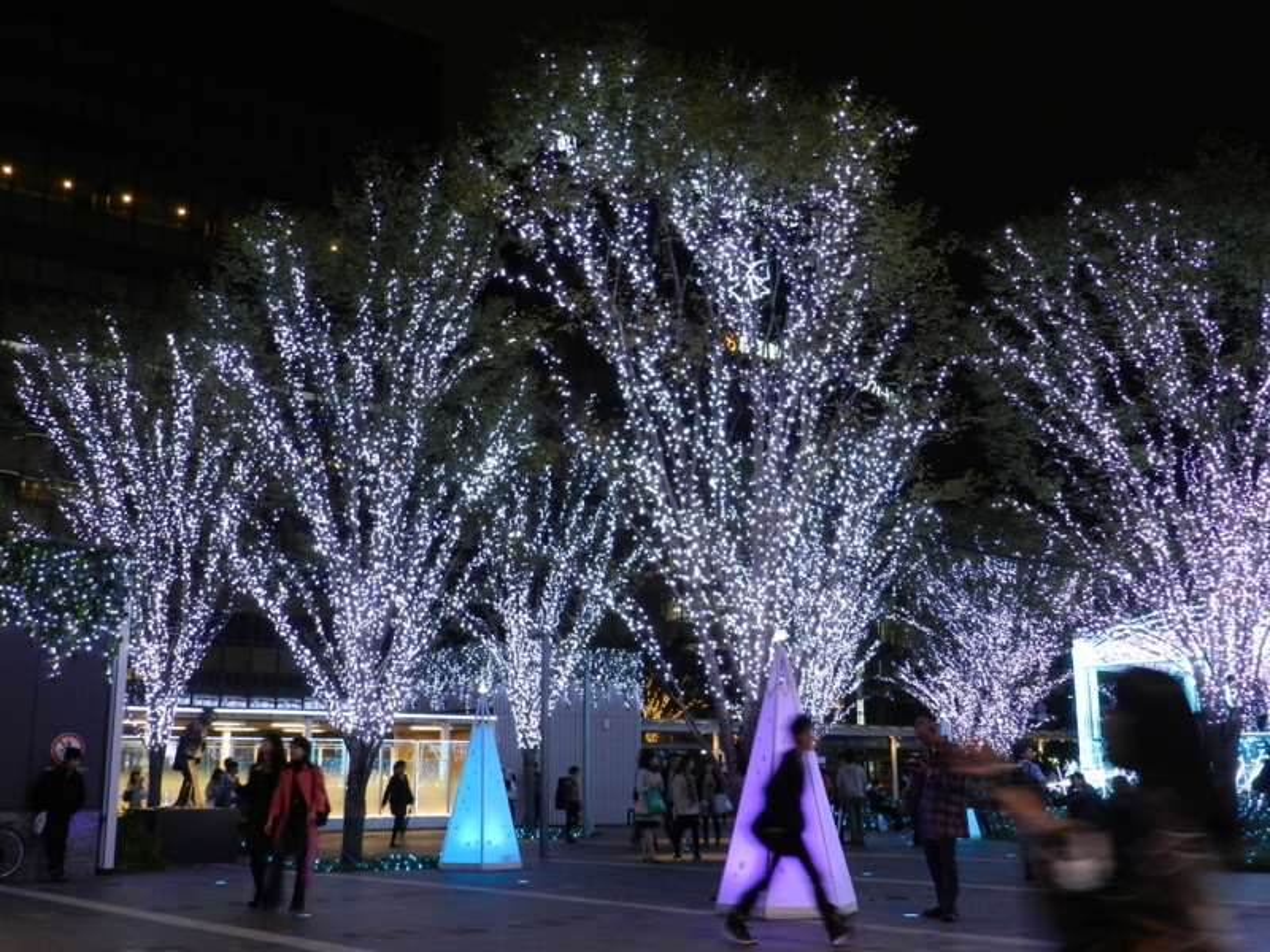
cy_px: 476
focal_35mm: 38
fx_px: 1394
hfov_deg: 49.0
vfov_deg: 37.7
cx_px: 635
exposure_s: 1/15
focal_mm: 6.7
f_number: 4
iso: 400
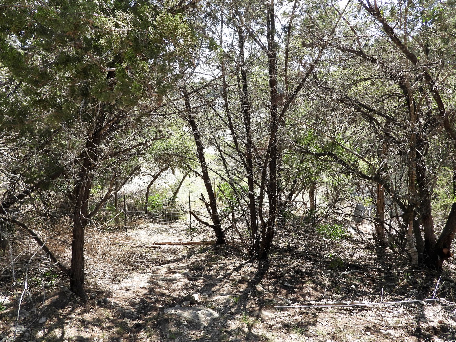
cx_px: 228
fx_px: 329
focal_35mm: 25
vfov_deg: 54.9
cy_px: 172
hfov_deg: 69.4
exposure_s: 1/400
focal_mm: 4.3
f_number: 2.8
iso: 100
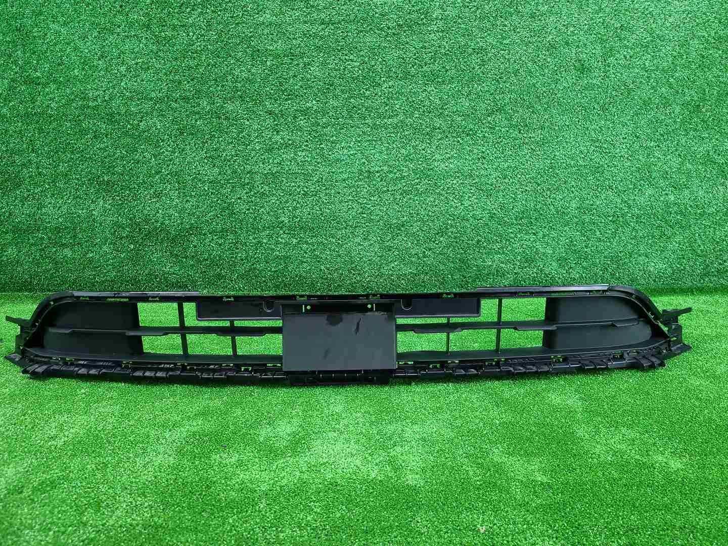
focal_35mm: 26
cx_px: 364
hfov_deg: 67.3
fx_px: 547
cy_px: 273
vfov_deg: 53.1
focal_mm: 5.4
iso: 258
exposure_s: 1/50
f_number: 1.8
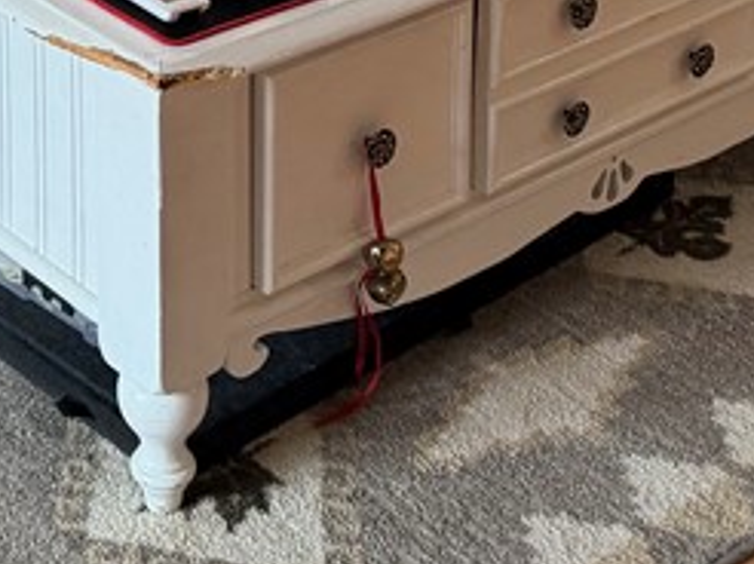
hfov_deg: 19.1
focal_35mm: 100
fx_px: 2176
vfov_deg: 12.8
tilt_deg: -11.6
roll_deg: +0.8
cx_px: 0
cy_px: -592
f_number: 1.78
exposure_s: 1/89
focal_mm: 6.76
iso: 200
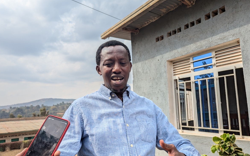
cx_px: 125
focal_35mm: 26
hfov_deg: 70.4
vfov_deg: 47.4
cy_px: 90
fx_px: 177
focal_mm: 6.81
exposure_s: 1/1217
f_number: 1.85
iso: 38
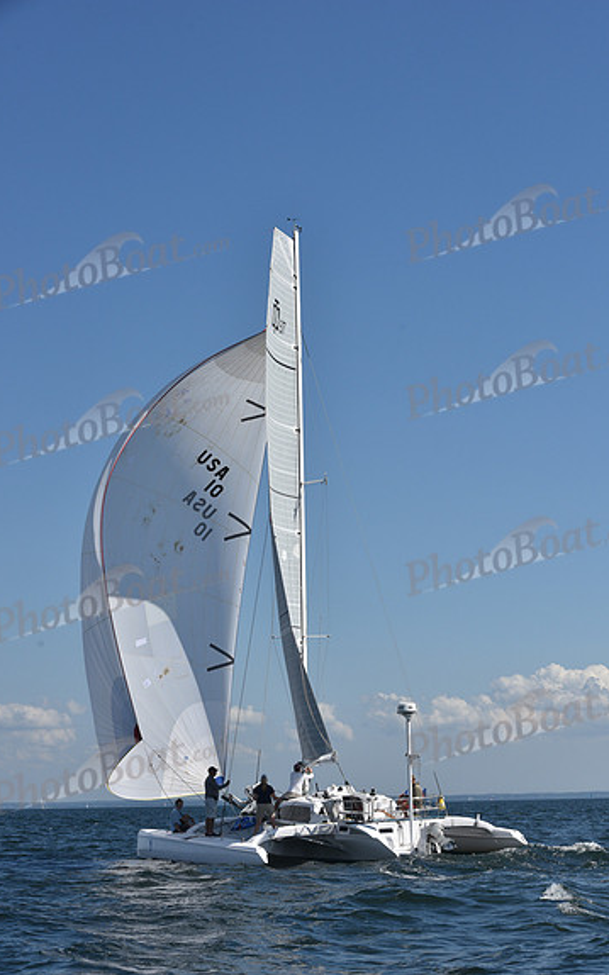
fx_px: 1913
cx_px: 318
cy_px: 488
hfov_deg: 18.1
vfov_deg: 28.6
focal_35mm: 72
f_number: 11
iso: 320
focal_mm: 70
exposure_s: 1/1250
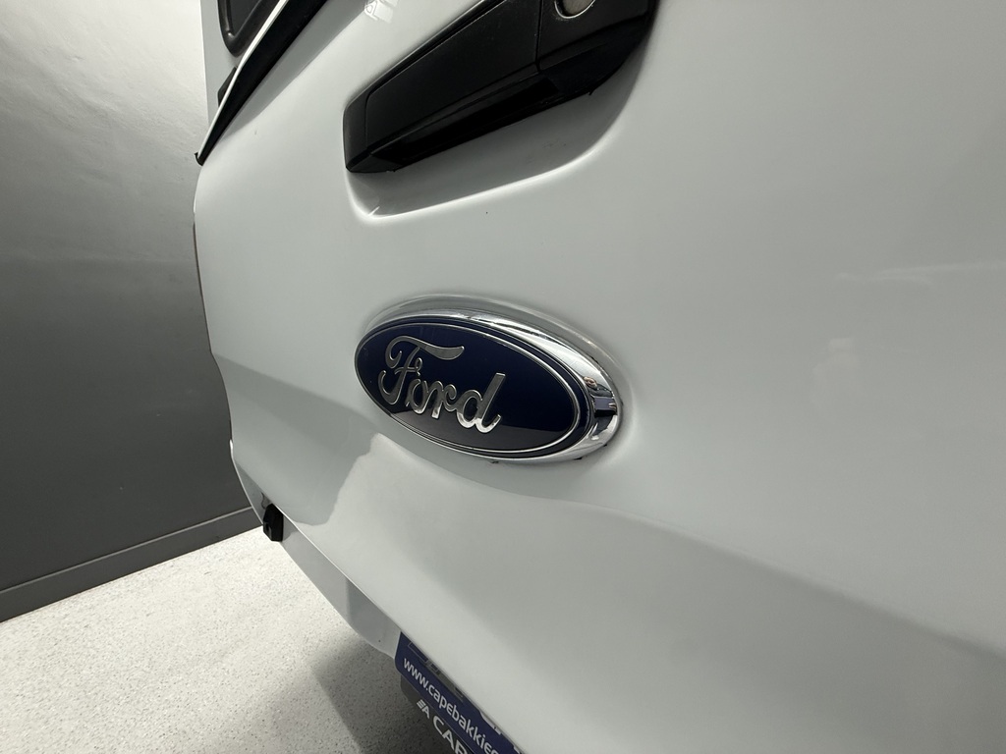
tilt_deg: -12.1
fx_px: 407
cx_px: 503
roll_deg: +1.4
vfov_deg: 85.7
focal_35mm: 14
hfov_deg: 102.1
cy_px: 377
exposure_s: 1/50
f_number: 2.2
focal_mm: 2.22
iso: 250
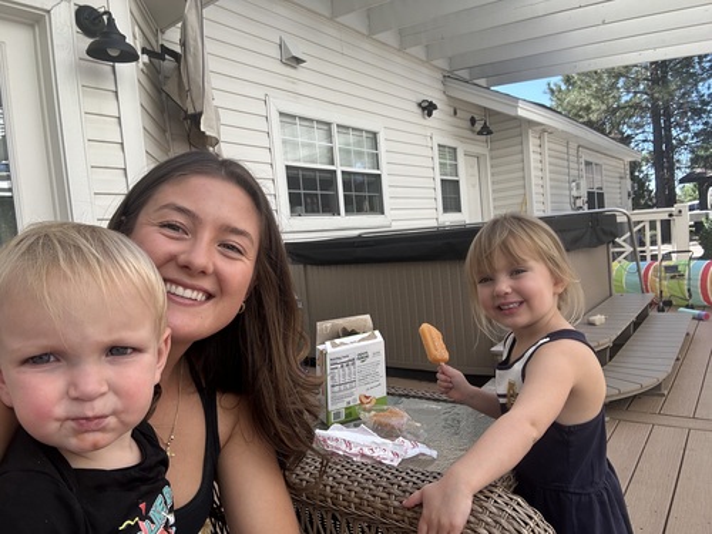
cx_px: 356
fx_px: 473
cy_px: 267
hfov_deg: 73.9
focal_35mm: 23
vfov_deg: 58.9
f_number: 1.9
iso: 25
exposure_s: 1/194
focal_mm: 2.69
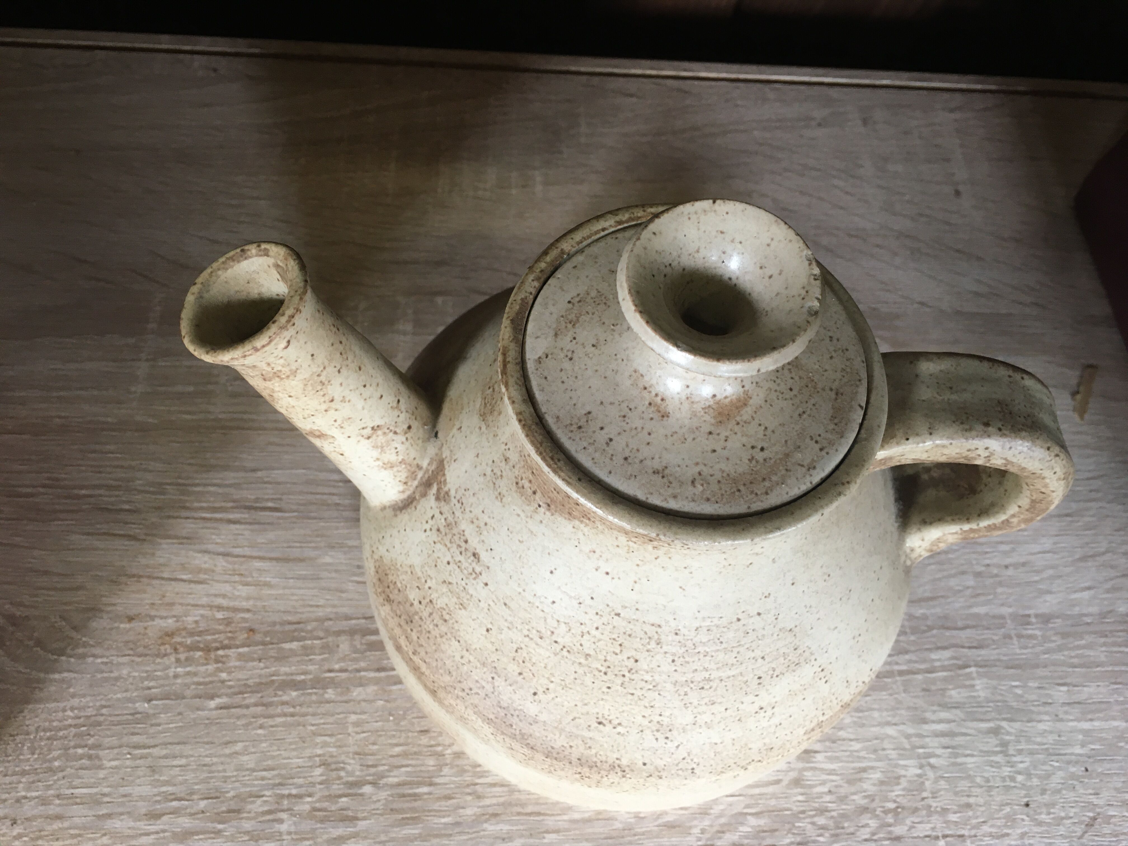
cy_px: 423
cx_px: 564
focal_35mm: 29
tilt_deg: -63.7
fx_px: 945
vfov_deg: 48.2
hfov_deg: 61.7
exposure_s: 1/33
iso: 100
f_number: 2.2
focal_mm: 4.15
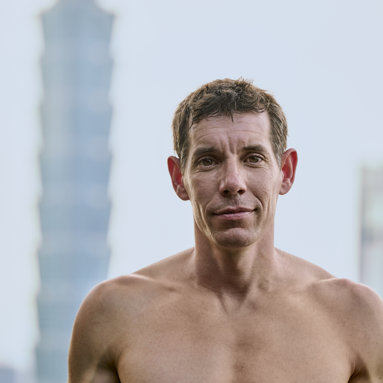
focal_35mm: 134
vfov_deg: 13.0
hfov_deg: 13.0
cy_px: 167
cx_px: 191
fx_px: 1677
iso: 80
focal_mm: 105
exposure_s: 1/320
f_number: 2.8
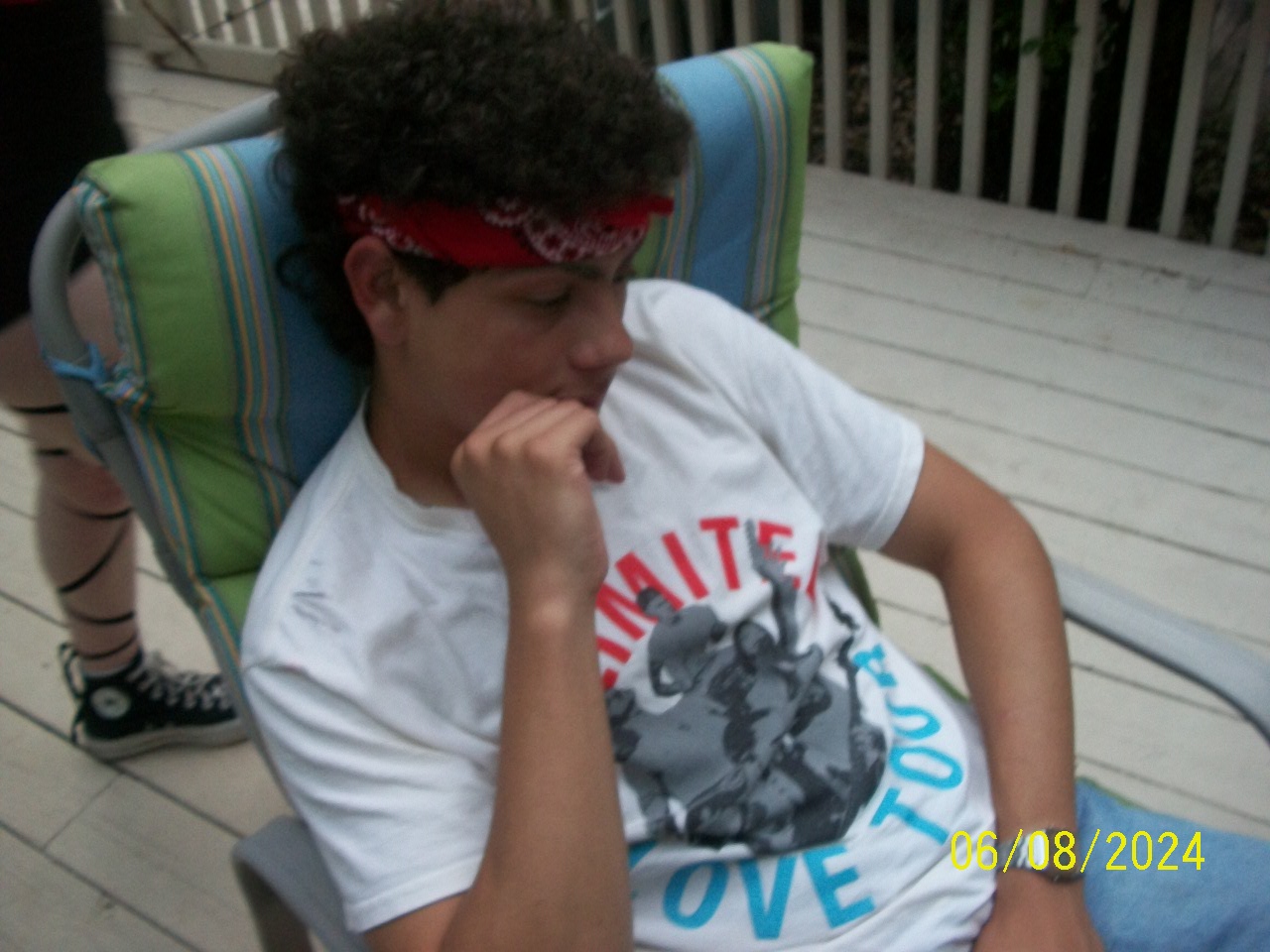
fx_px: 1174
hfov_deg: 56.8
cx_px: 635
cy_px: 476
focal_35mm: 32
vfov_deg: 44.2
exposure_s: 1/30
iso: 160
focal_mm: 5.7
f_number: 2.9
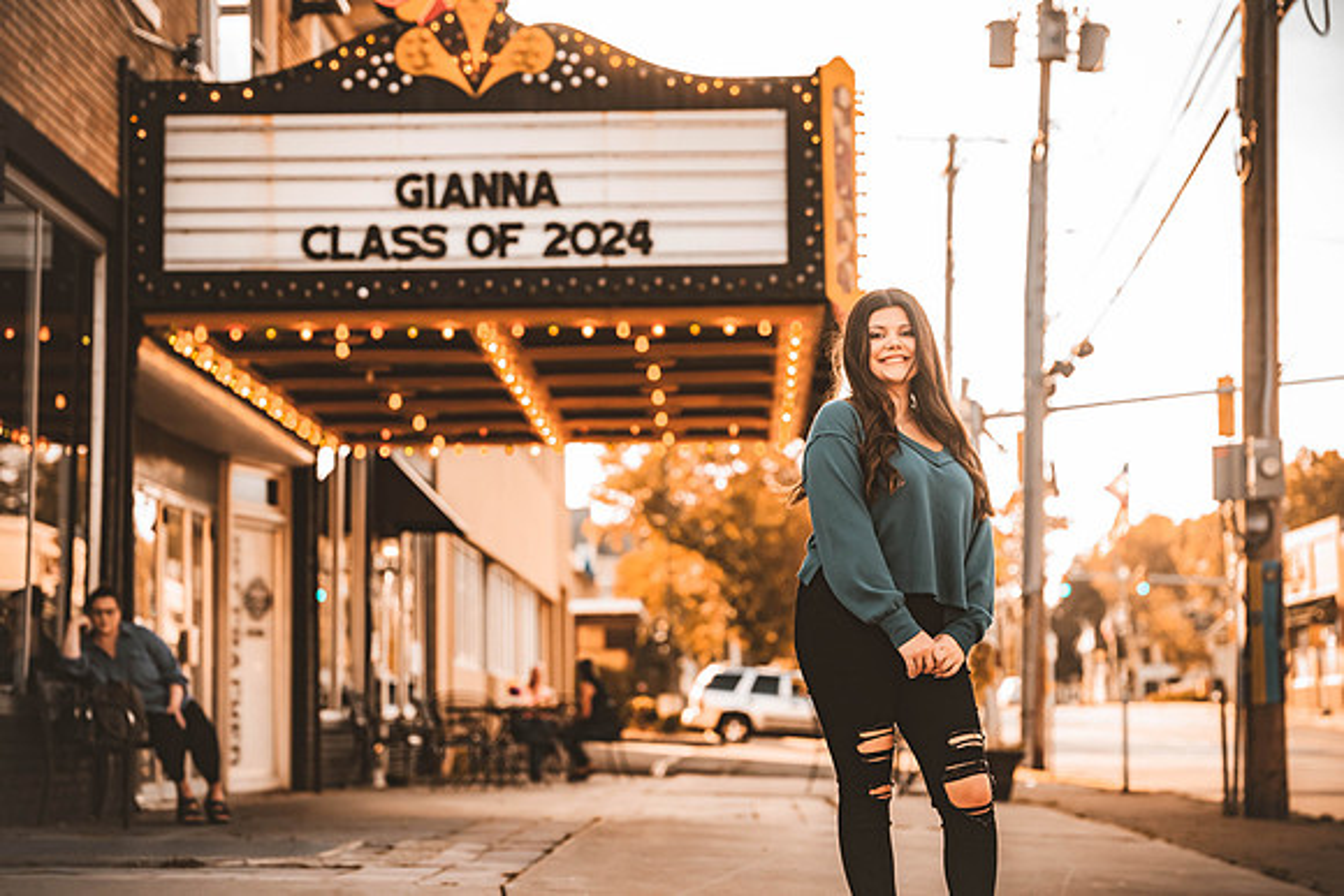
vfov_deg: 19.5
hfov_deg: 28.8
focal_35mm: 70
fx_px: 2614
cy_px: 448
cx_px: 672
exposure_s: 1/4000
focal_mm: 70
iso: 1600
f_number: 2.8
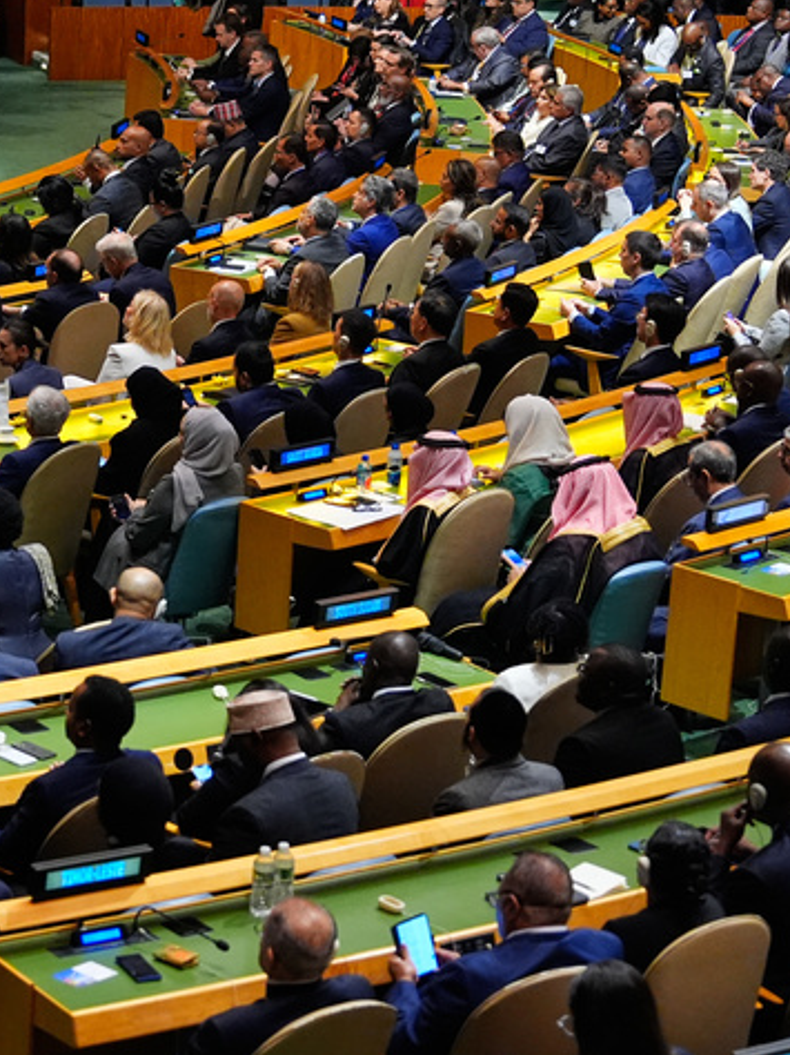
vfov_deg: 18.2
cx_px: -67
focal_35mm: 108
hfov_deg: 13.4
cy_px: 476
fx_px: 3289
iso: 3200
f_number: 2.8
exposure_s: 1/400
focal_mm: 52
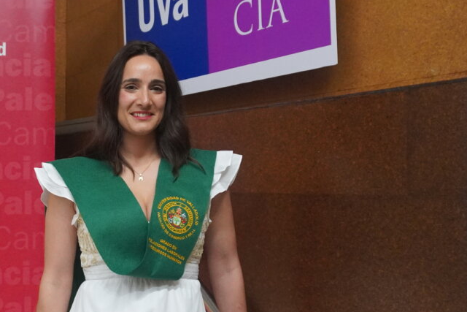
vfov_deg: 22.6
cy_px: 149
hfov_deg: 32.9
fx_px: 778
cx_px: 128
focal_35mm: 60
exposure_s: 1/160
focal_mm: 20
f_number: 4
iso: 3200
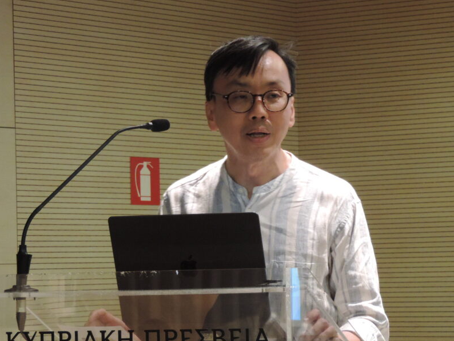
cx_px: 208
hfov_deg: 11.4
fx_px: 2283
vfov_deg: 8.5
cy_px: 211
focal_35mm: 174
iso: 800
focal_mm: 24
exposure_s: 1/25
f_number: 4.3
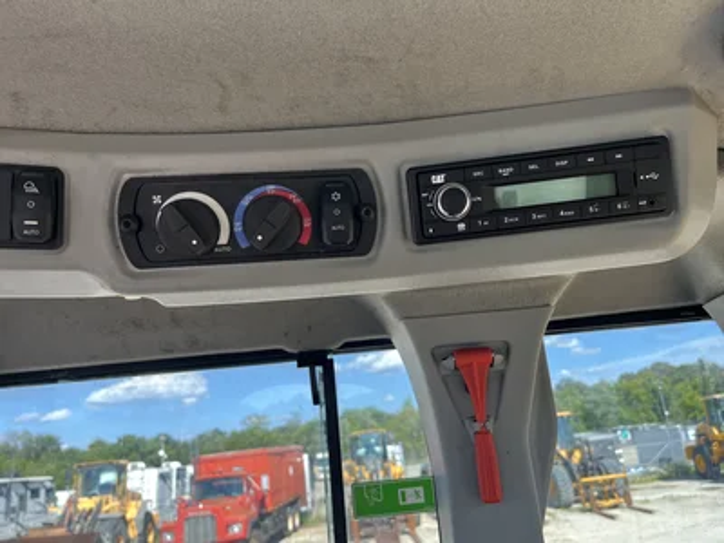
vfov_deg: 53.1
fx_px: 544
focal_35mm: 26
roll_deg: +6.8
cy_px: 272
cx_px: 362
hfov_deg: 67.3
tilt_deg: +17.1
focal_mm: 5.1
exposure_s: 1/558
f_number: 1.6
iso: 50
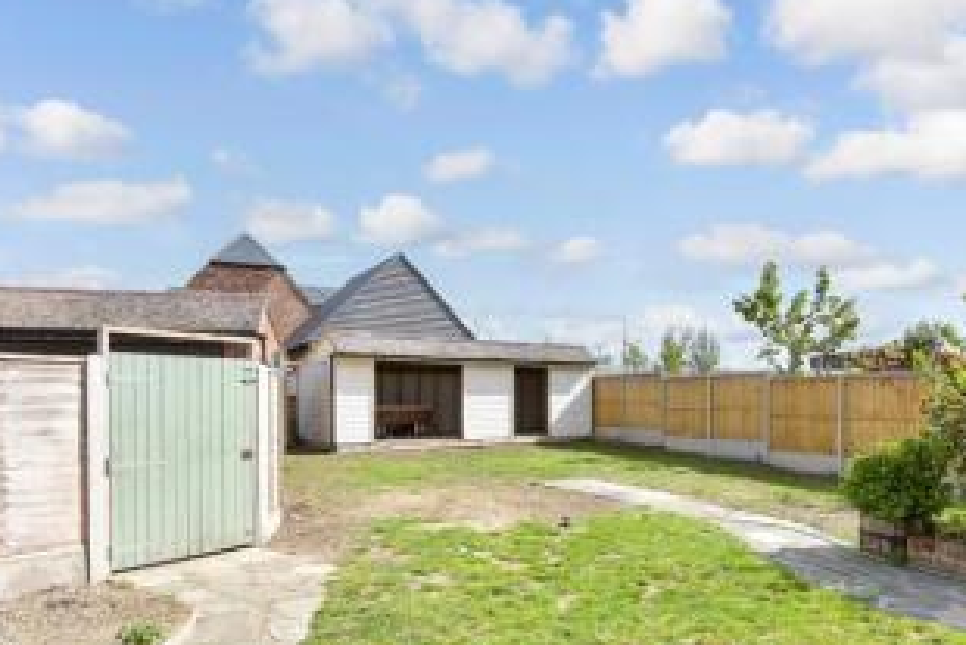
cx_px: 564
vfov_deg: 54.0
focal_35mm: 23
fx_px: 617
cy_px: 435
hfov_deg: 75.5
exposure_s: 1/320
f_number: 6.3
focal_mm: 10
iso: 160
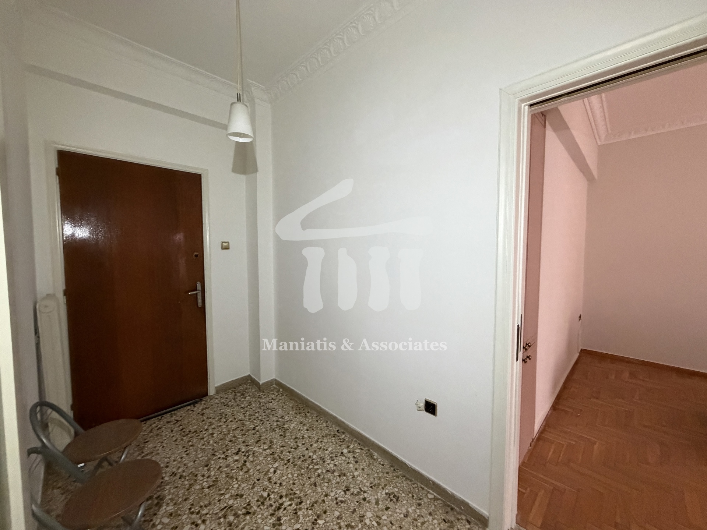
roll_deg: -0.1
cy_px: 265
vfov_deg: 85.7
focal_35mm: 14
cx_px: 354
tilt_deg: -3.5
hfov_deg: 102.1
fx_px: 286
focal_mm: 2.22
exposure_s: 1/60
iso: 640
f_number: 2.2
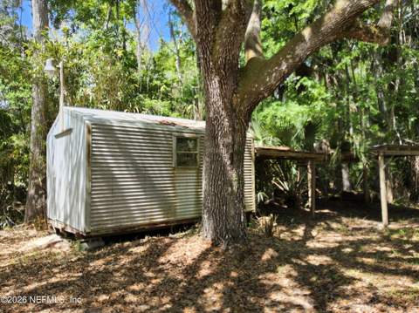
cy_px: 156
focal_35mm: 25
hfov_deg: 69.4
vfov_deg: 54.8
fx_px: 302
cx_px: 210
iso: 32
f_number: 2
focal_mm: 3.08
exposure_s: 1/241
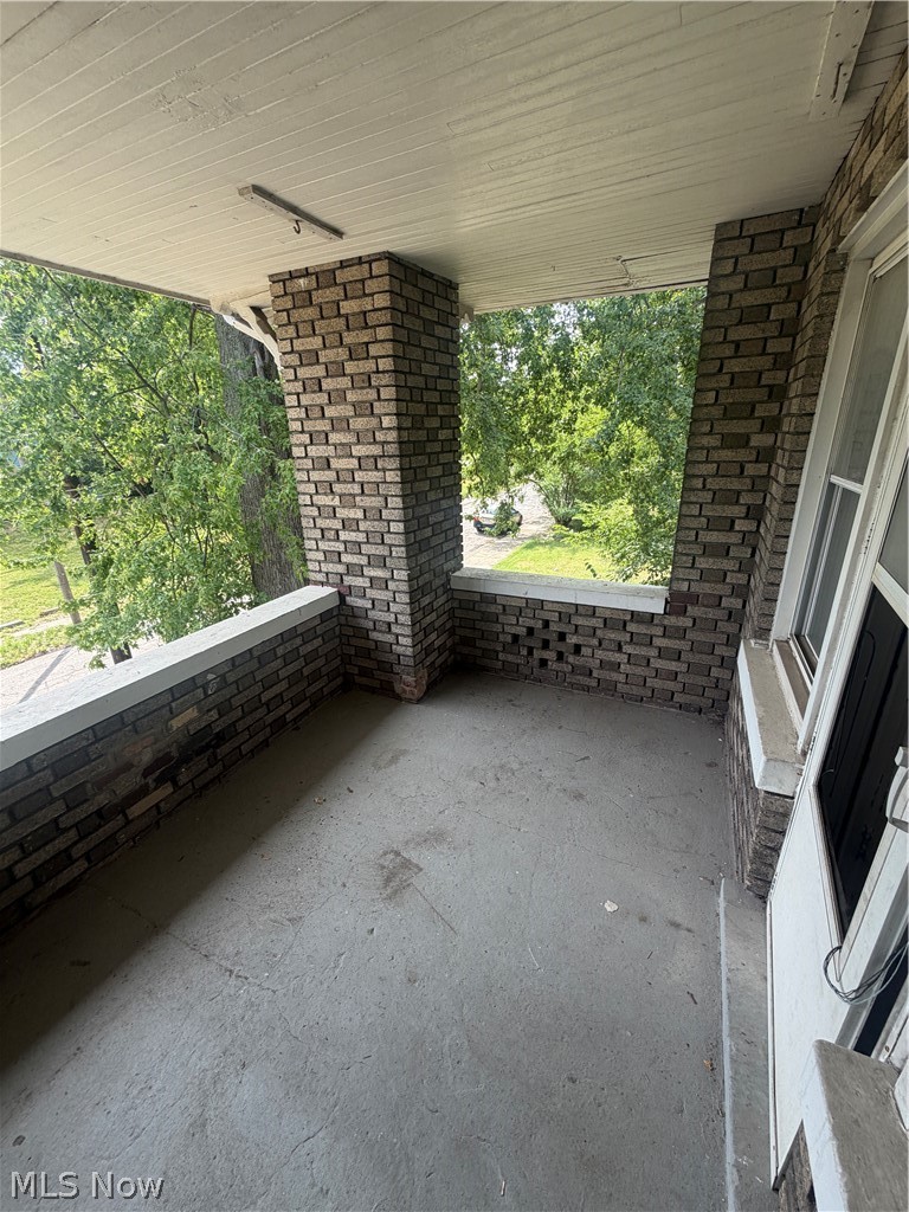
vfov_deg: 102.1
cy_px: 606
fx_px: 490
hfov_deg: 85.7
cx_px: 454
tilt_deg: -19.8
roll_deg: +2.1
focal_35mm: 14
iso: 40
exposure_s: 1/174
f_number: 2.2
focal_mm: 2.22
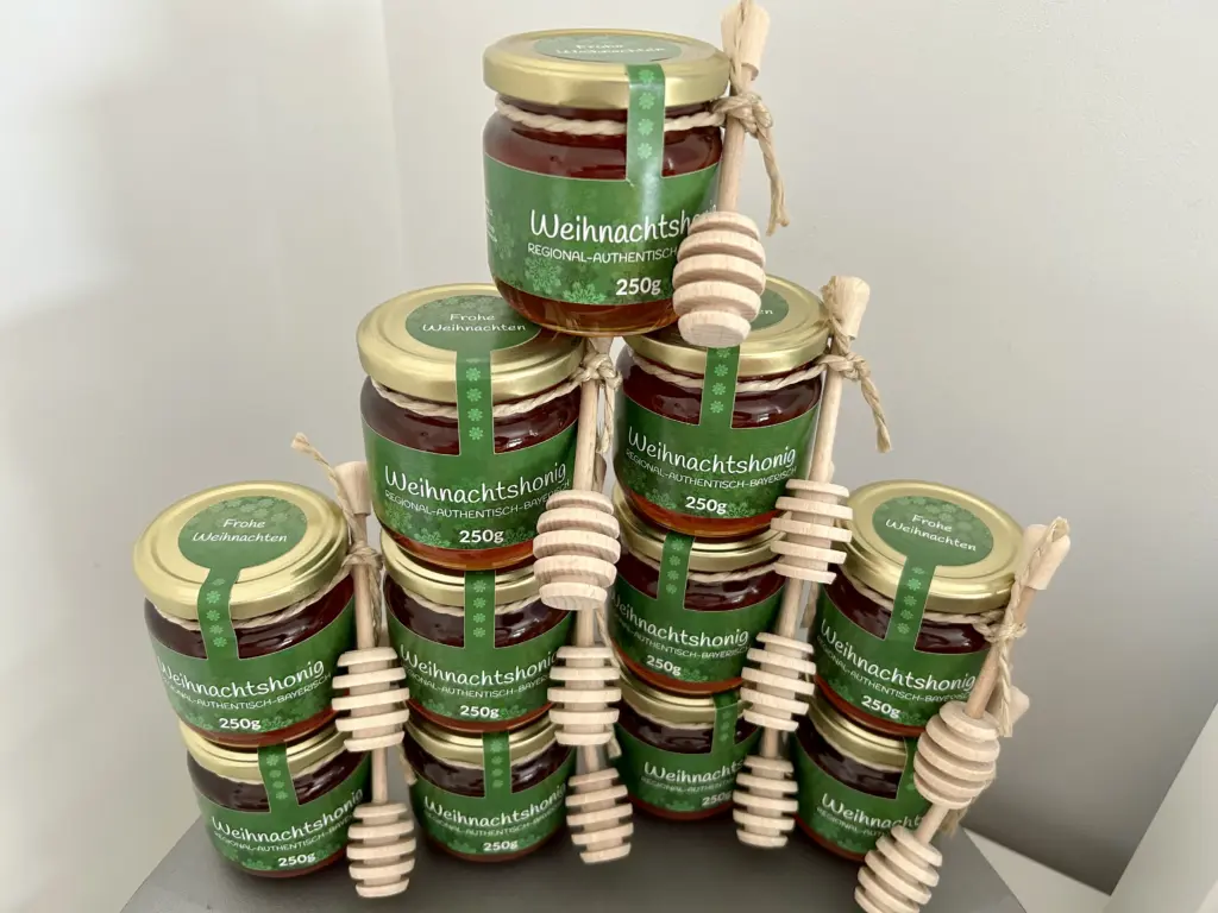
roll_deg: -1.9
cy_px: 456
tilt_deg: -33.2
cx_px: 609
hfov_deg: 67.3
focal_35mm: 26
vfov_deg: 53.1
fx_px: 915
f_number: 1.5
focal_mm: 5.7
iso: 250
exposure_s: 1/60
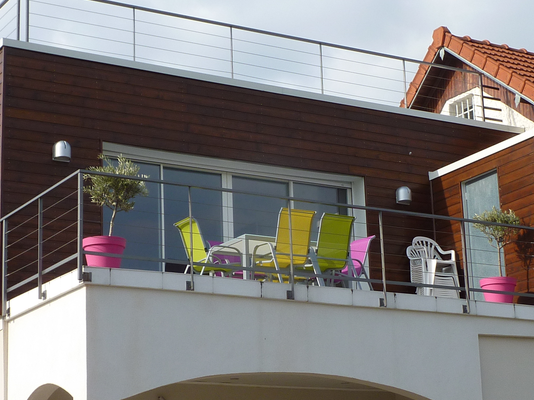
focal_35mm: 87
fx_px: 1342
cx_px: 281
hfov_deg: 22.5
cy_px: 217
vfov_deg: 17.0
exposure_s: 1/500
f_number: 4.5
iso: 80
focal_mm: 6.9
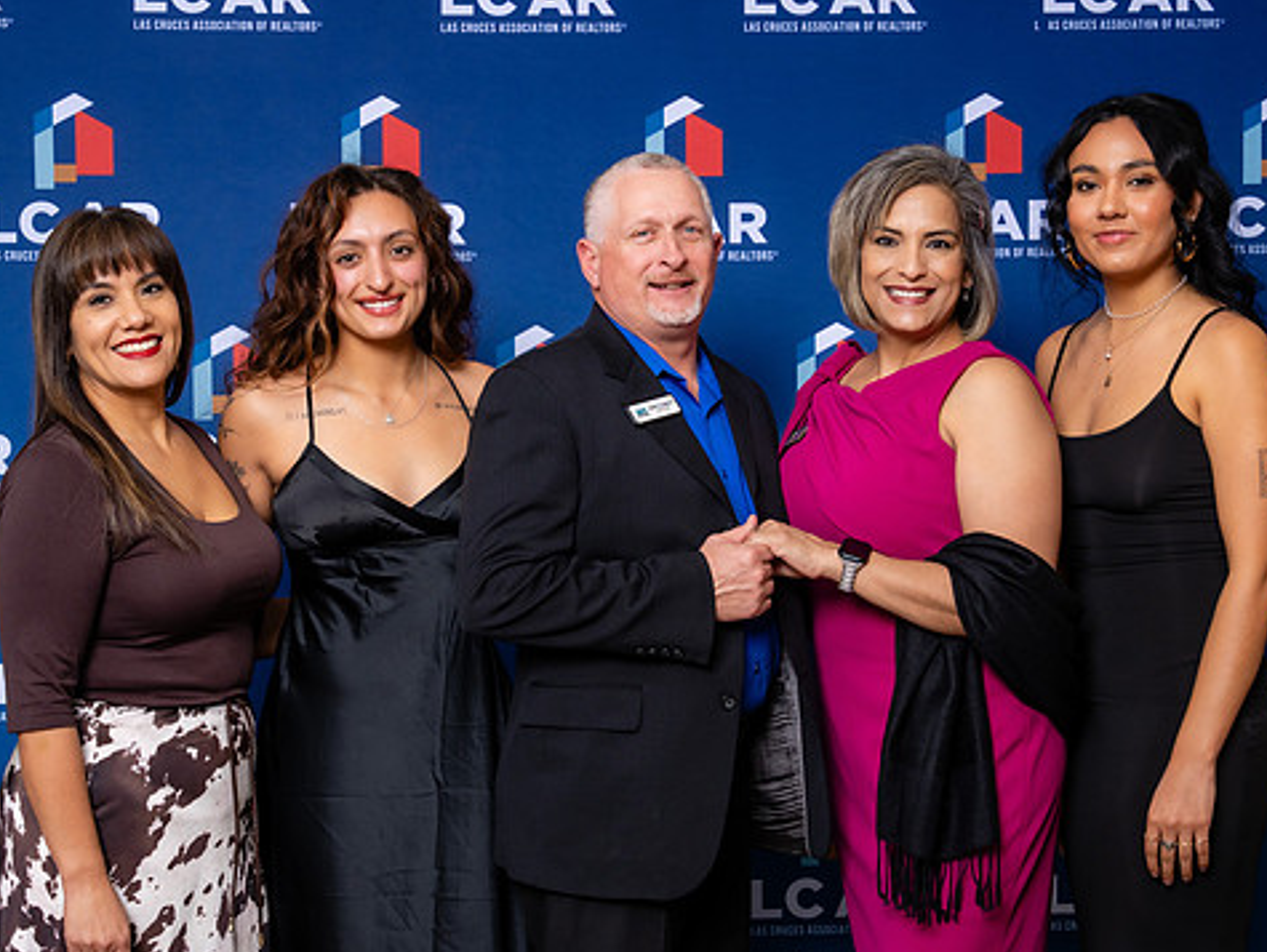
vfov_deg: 22.6
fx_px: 2381
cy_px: 510
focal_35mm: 65
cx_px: 645
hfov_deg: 29.8
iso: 500
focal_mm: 51
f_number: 5.6
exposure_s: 1/200
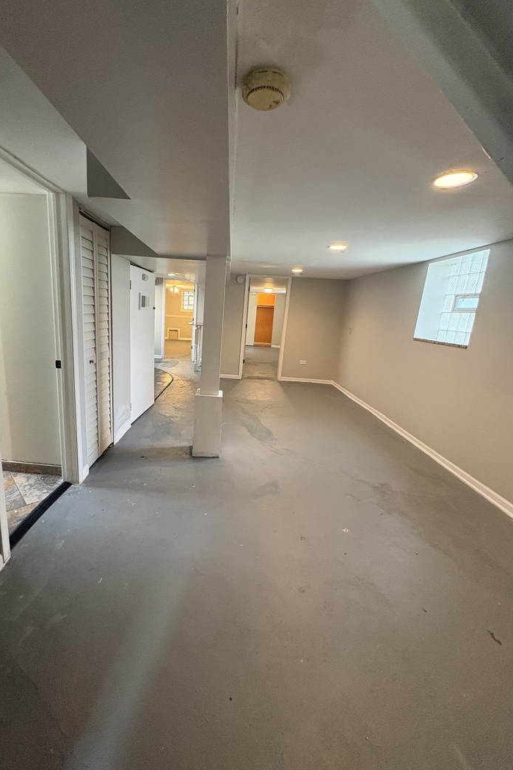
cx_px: 217
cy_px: 378
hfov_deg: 76.8
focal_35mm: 15
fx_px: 320
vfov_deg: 100.4
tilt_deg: -12.5
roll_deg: -3.9
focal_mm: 2.22
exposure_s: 1/60
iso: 400
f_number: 2.2
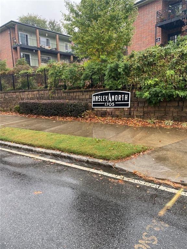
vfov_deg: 67.3
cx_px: 94
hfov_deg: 53.1
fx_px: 187
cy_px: 124
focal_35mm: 26
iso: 50
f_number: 1.8
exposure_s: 1/122
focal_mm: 4.25
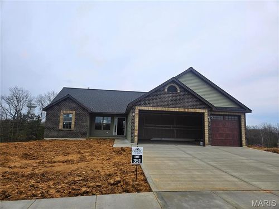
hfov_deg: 73.9
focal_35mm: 23
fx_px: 185
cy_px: 104
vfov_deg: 58.9
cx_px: 140
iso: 25
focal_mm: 5.4
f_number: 1.8
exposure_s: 1/1070
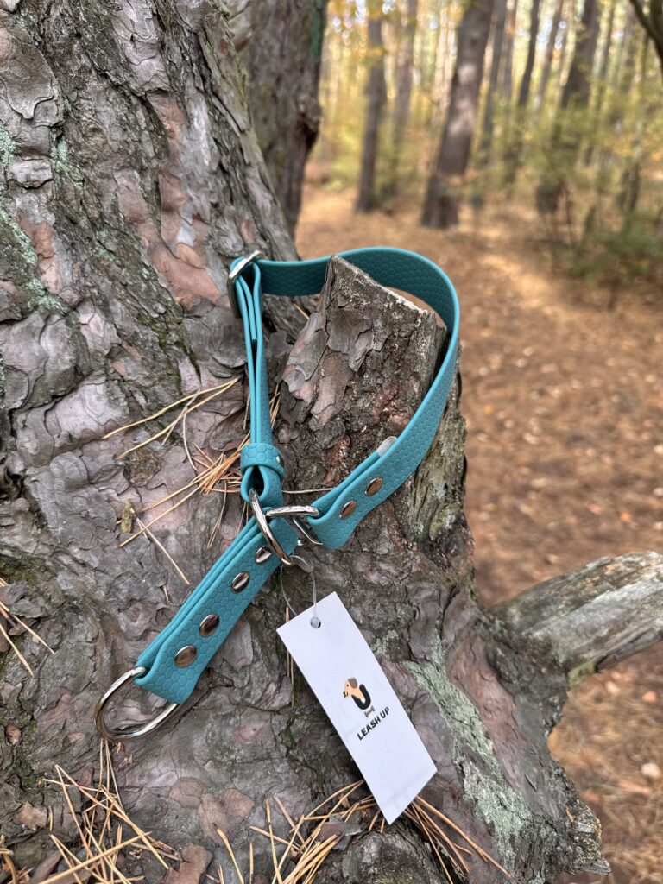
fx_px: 613
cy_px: 442
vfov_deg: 71.6
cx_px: 332
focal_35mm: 24
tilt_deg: -24.7
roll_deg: -1.1
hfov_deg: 56.8
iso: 64
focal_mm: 6.76
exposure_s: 1/171
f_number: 1.78
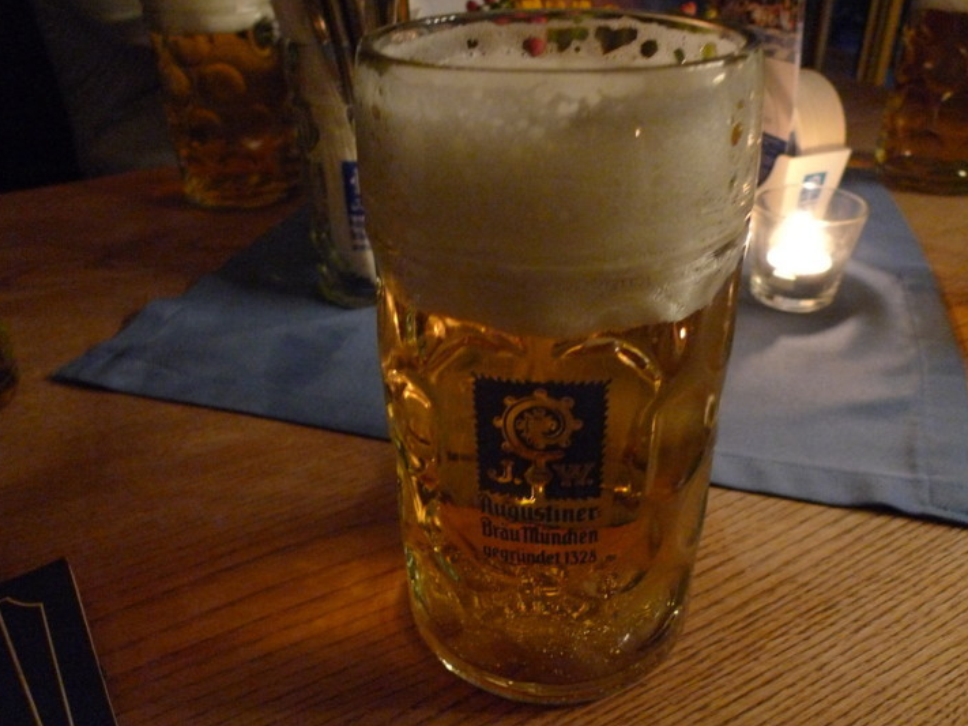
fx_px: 755
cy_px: 385
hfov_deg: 65.3
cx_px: 504
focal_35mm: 27
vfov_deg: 51.3
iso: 800
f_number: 2
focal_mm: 5.1
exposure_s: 1/10
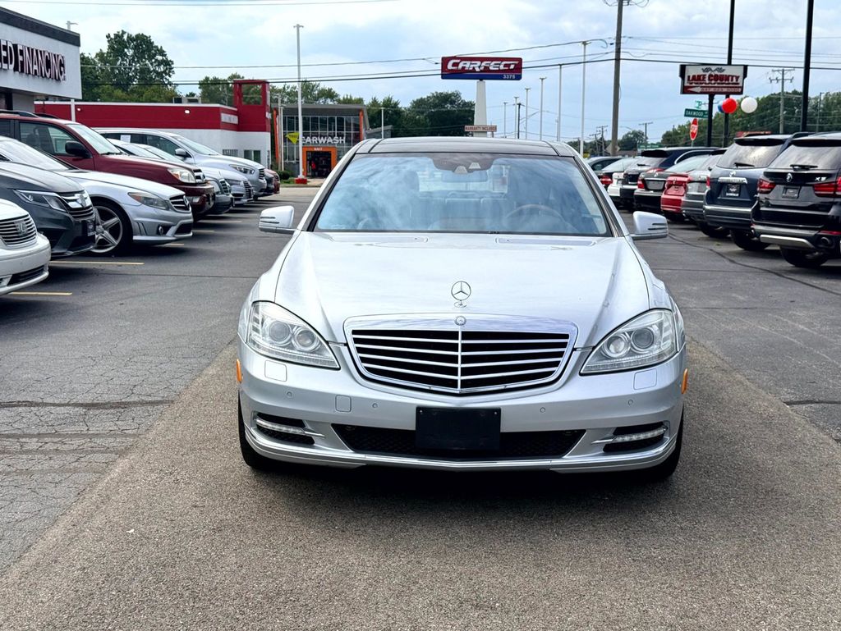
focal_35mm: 48
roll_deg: -0.4
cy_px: 316
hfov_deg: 39.6
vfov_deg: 30.3
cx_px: 420
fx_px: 1167
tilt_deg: -8.0
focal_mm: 6.76
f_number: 1.78
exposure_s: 1/5208
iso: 64
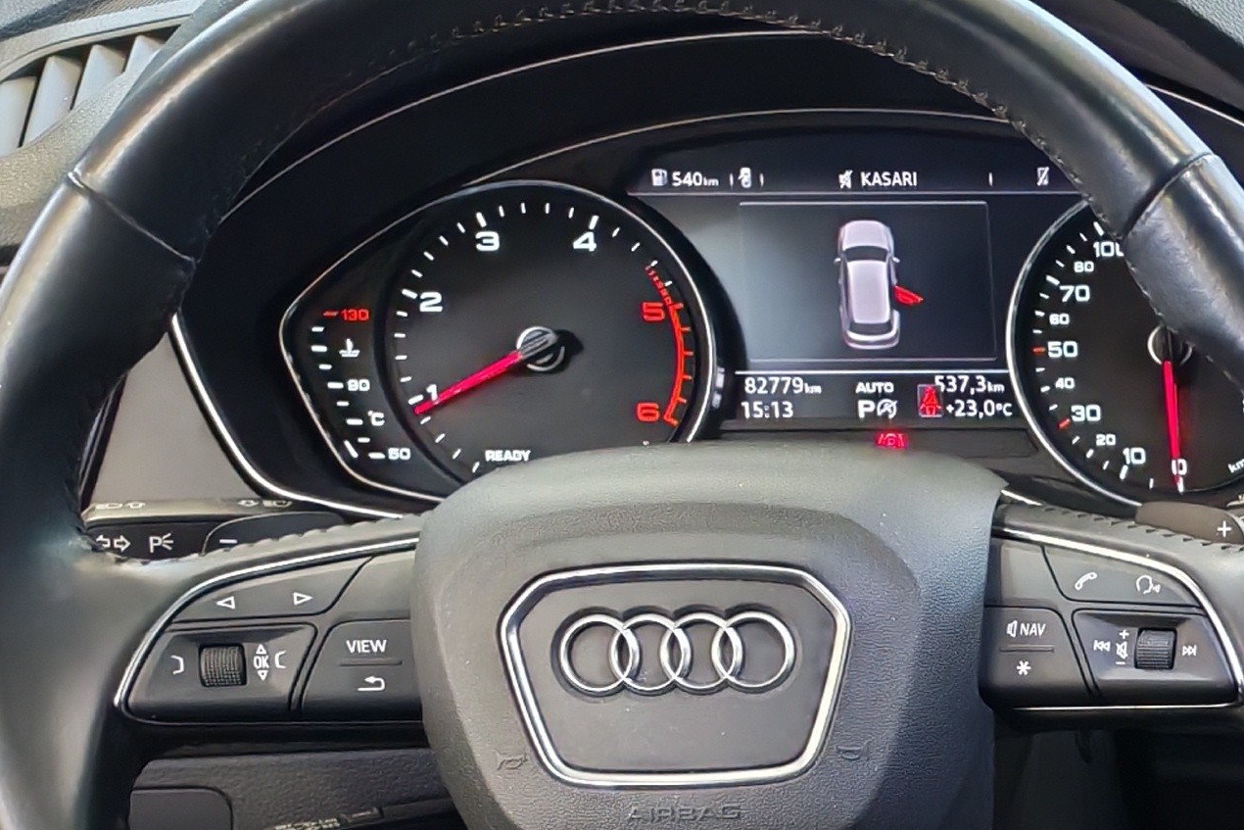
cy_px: 1231
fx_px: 3594
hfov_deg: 17.5
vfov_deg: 12.5
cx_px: 1907
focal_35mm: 104
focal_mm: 6.12
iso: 800
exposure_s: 1/50
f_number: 1.9
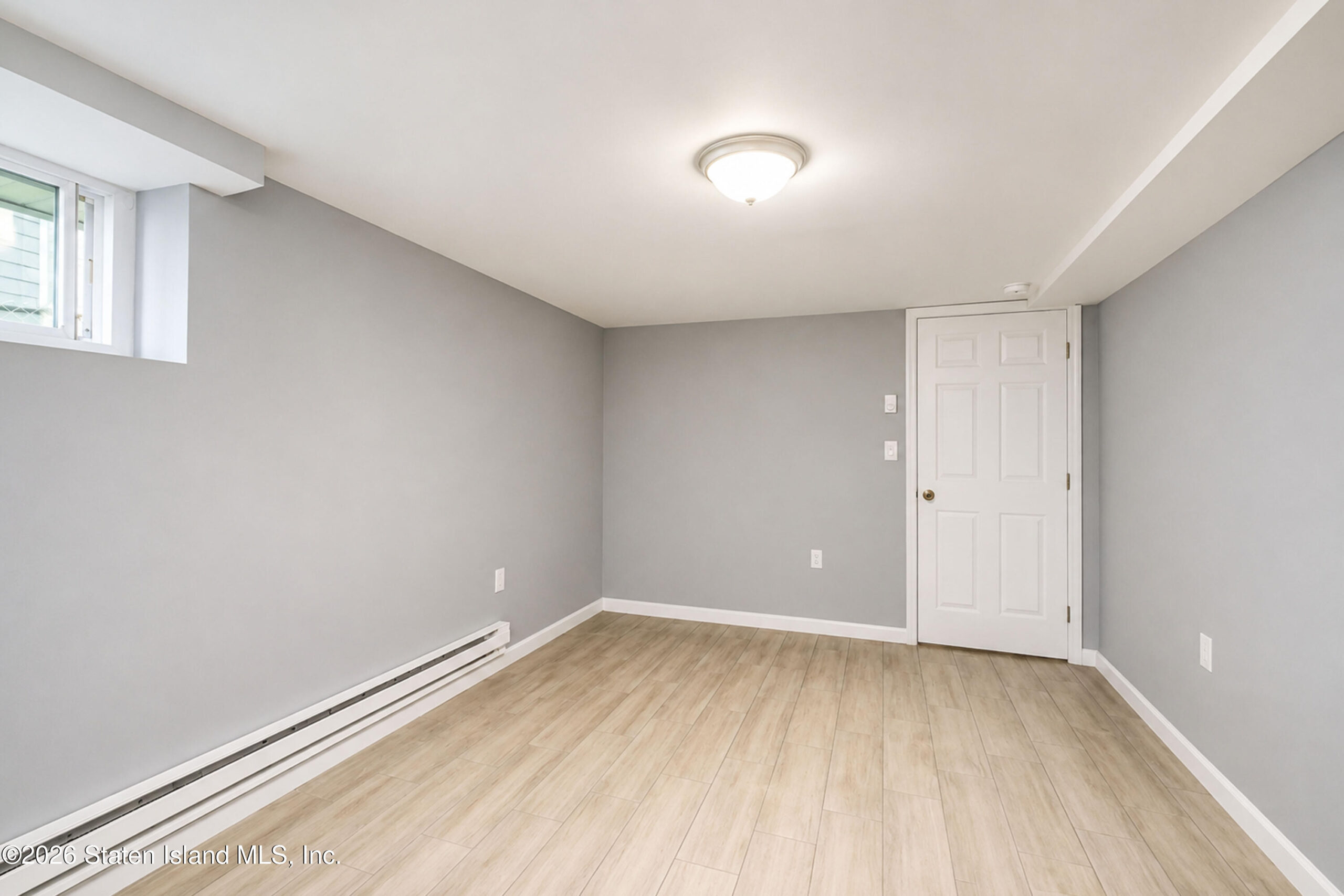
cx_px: 672
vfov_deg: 77.3
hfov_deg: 100.4
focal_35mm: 15
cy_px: 448
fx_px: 560
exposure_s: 1/80
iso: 1600
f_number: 8
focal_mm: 10
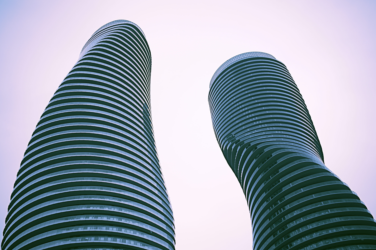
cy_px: 128
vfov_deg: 36.9
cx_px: 186
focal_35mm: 36
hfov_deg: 53.1
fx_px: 376
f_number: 4
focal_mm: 35
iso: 80
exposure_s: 1/1000
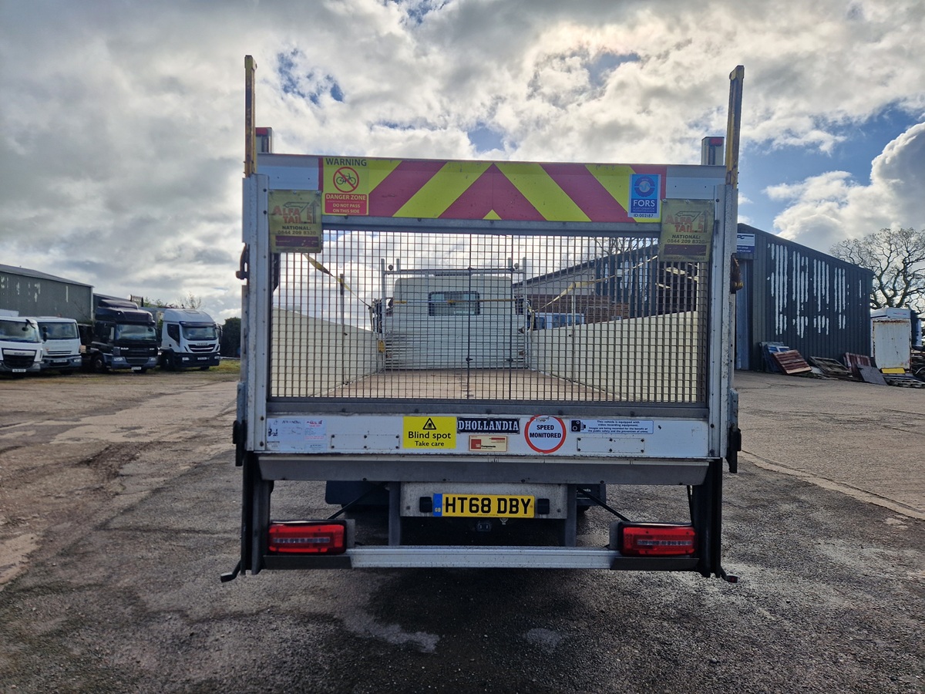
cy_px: 347
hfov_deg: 73.9
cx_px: 462
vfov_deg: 58.9
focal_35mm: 23
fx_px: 615
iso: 50
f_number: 1.8
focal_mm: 5.4
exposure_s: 1/1508
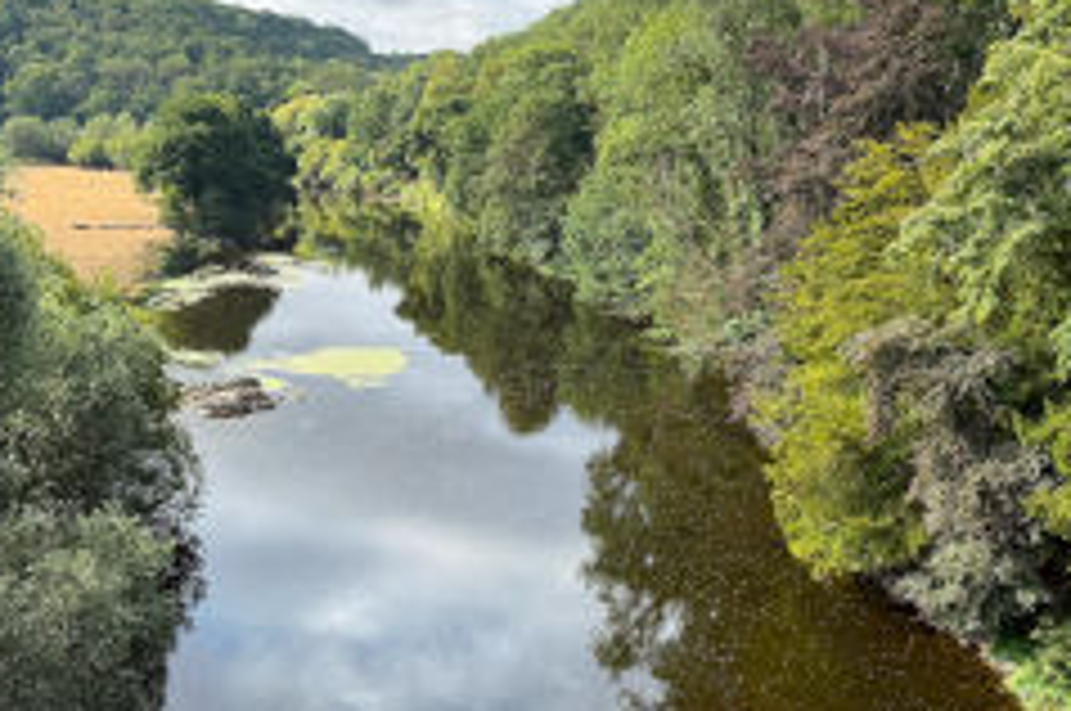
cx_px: 436
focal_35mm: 42
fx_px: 1248
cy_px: 364
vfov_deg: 31.8
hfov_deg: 46.2
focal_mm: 6.76
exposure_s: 1/2000
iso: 100
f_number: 1.78
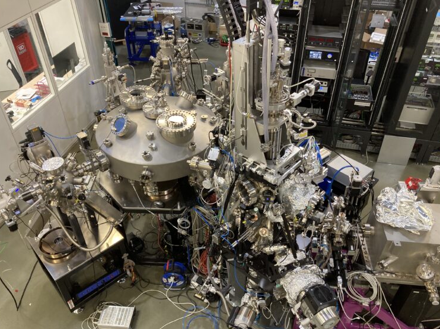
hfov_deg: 61.7
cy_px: 169
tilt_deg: -39.3
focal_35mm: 29
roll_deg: +1.5
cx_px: 219
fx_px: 368
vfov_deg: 48.2
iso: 160
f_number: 1.8
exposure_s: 1/50
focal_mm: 3.99
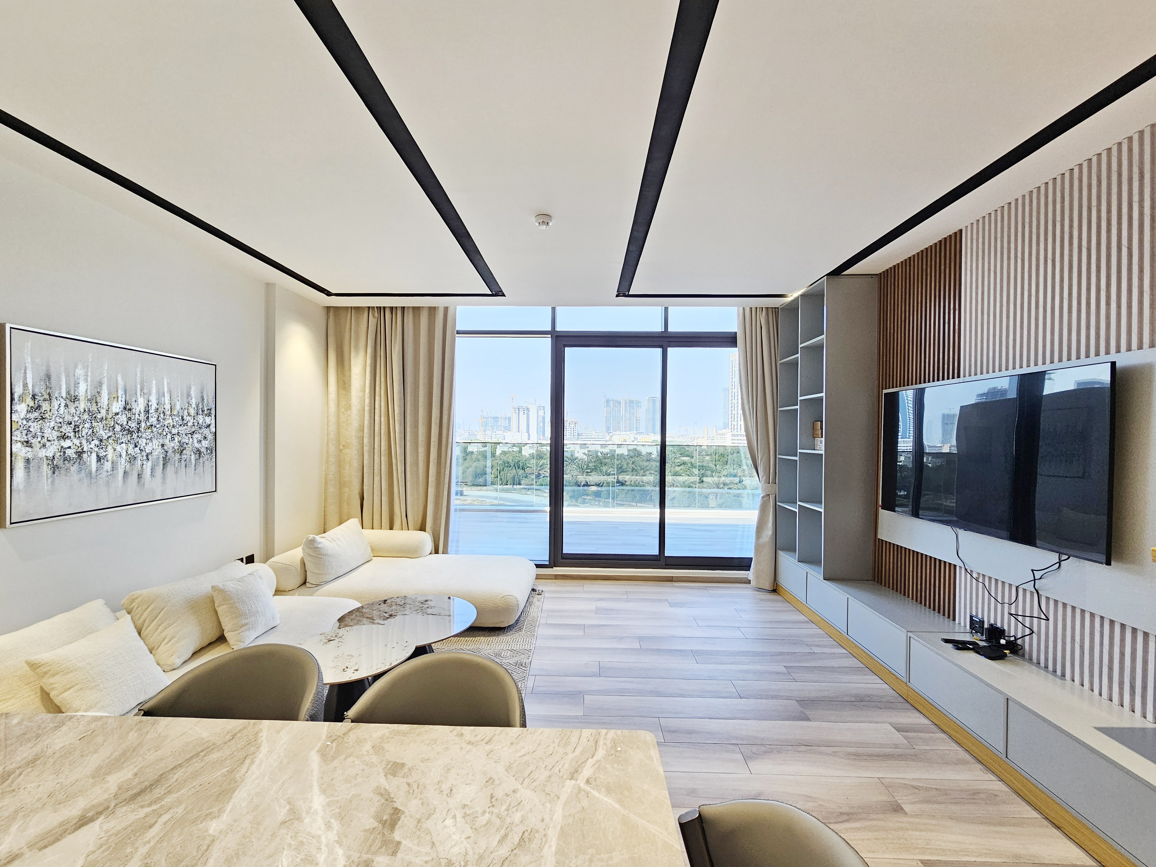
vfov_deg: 89.9
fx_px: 434
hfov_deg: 106.2
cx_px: 578
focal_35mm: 13
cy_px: 434
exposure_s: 1/50
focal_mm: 2.2
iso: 80
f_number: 2.2
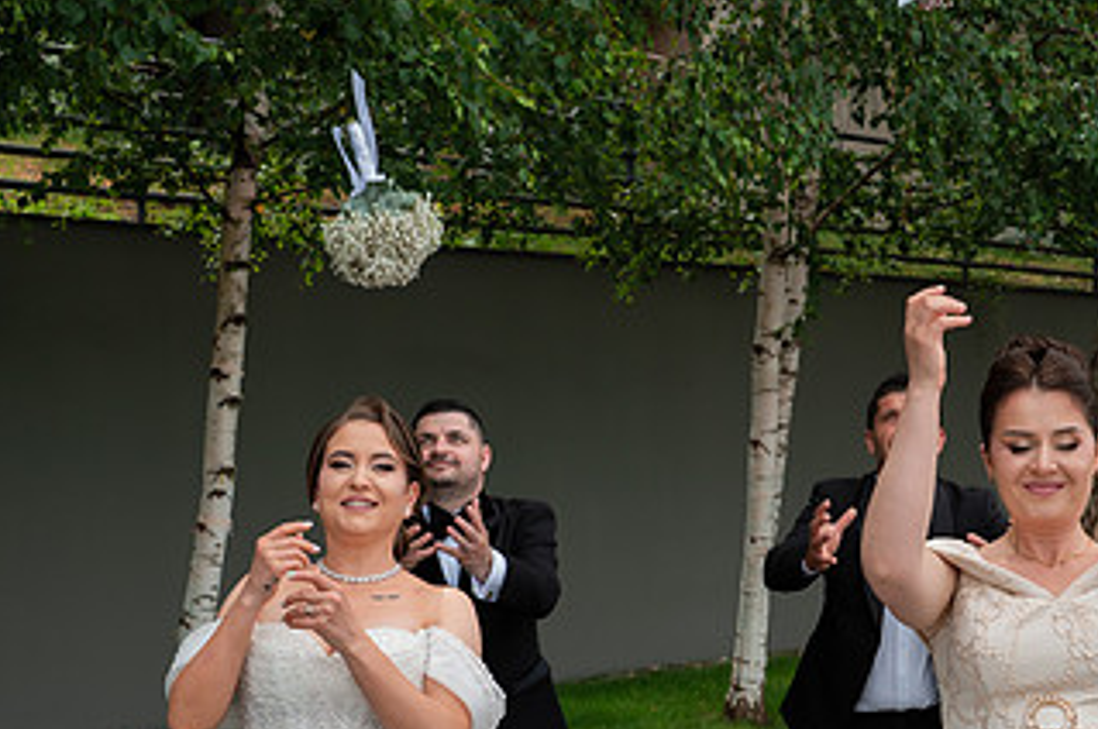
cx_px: 664
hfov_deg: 28.4
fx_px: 2163
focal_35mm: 71
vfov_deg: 19.1
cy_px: 495
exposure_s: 1/400
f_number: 5.6
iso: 200
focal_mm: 39
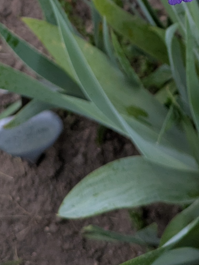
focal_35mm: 104
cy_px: -165
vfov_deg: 16.7
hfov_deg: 14.2
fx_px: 797
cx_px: 107
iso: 120
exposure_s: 1/120
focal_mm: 5.43
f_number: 1.89
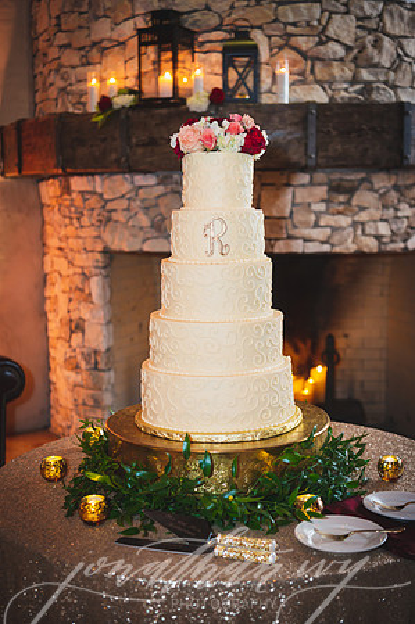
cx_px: 208
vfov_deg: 41.2
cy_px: 312
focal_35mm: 48
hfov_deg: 28.0
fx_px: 832
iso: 3200
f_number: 2.8
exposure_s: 1/80
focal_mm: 48
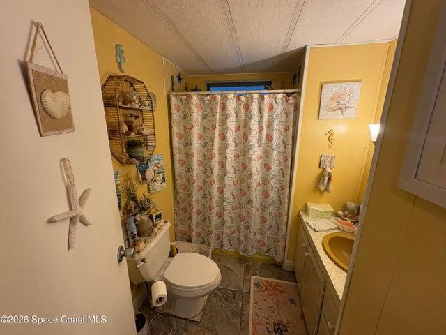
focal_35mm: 14
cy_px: 168
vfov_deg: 85.7
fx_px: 180
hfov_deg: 102.1
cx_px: 223
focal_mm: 2.22
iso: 250
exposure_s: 1/60
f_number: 2.2
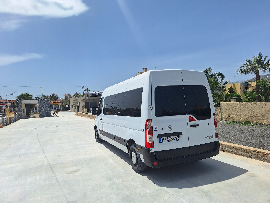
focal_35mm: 23
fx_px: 179
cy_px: 102
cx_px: 135
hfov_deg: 73.9
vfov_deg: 58.9
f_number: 1.8
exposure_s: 1/4367
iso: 40
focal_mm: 5.54
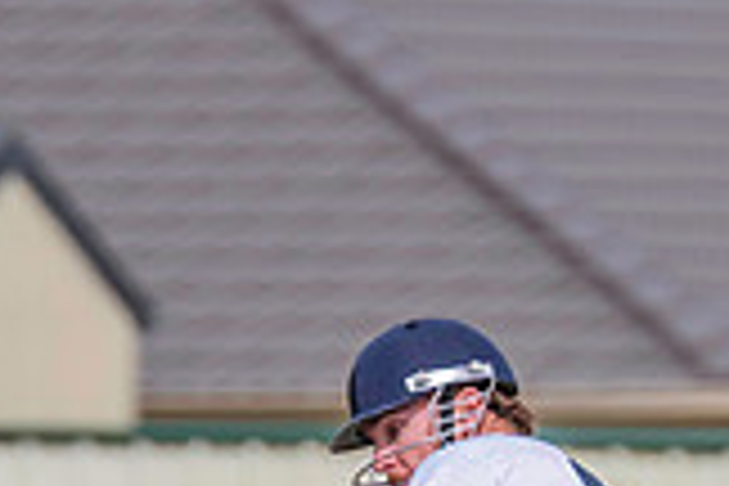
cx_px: 700
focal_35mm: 2193
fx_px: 44405
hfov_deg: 0.9
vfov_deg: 0.6
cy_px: 840
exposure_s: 1/2500
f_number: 8
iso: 800
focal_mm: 550
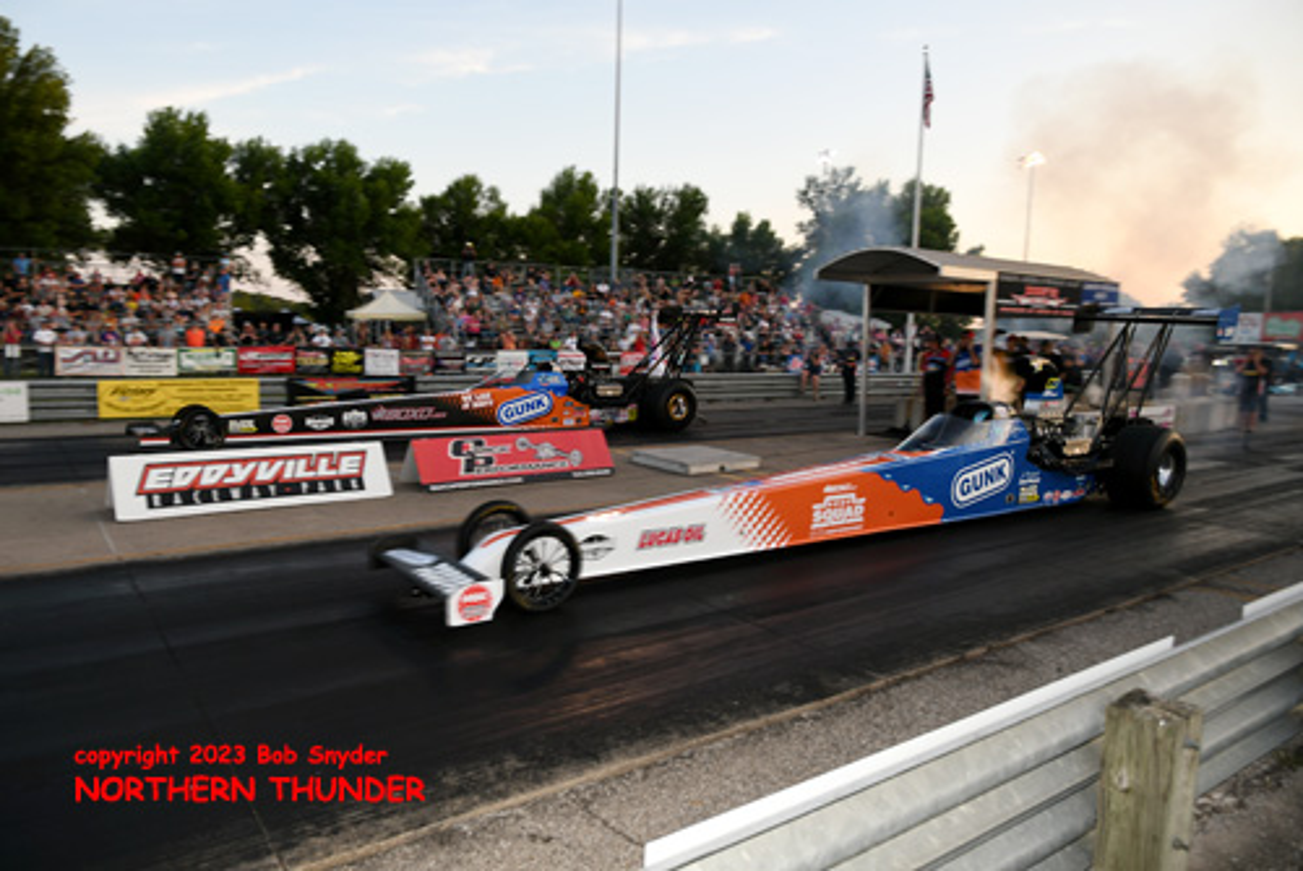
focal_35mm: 24
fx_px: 869
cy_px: 436
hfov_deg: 73.7
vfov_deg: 53.2
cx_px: 652
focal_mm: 16
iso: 200
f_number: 4
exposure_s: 1/200
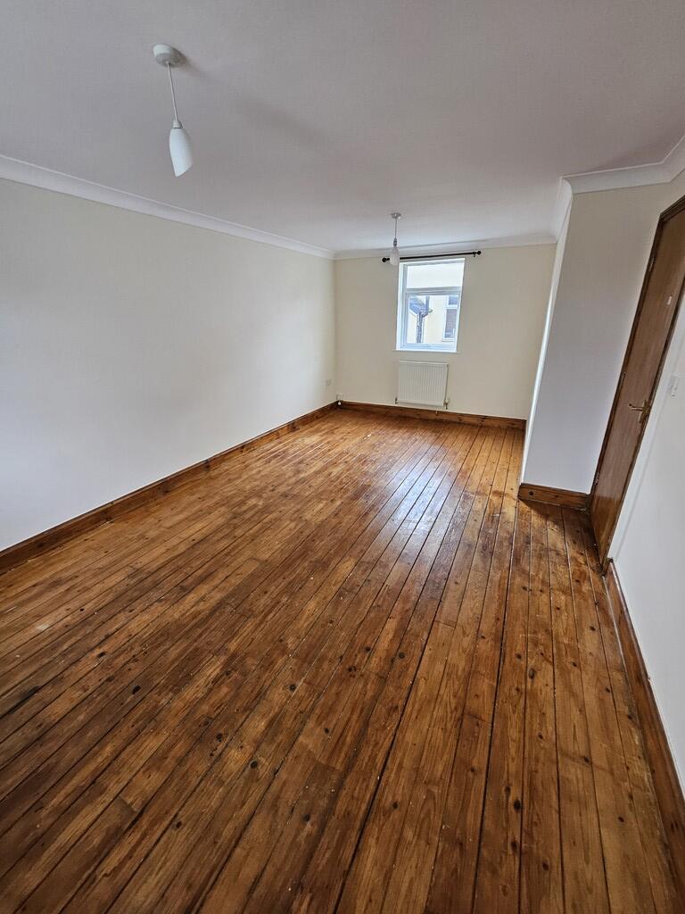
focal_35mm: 13
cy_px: 457
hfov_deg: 89.9
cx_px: 342
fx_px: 343
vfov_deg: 106.2
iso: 160
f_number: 2.2
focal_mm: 1.7
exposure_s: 1/50
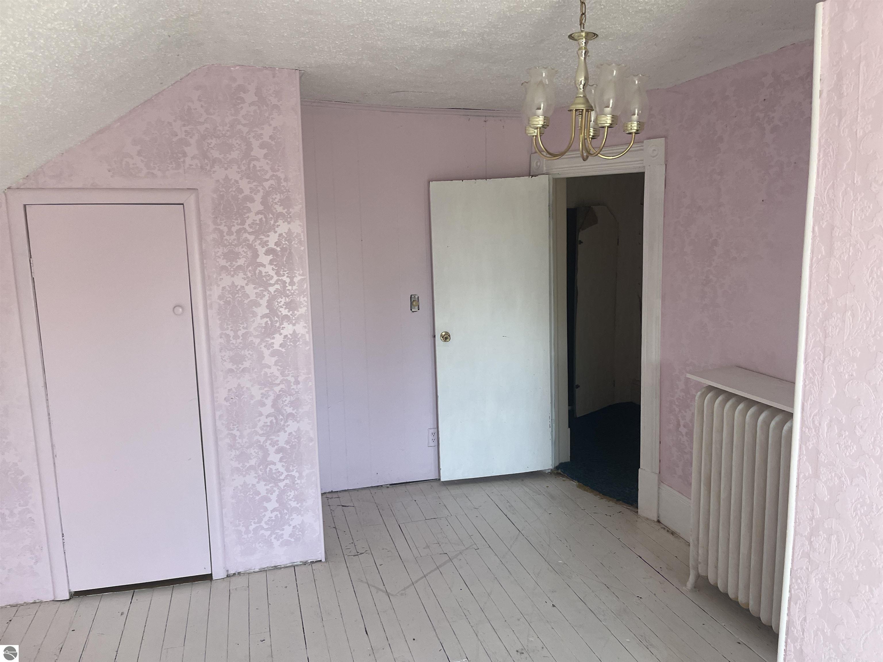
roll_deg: +2.4
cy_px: 331
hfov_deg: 67.3
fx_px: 663
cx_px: 442
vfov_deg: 53.1
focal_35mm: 26
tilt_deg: -9.2
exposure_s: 1/121
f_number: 1.6
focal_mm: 5.1
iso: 100
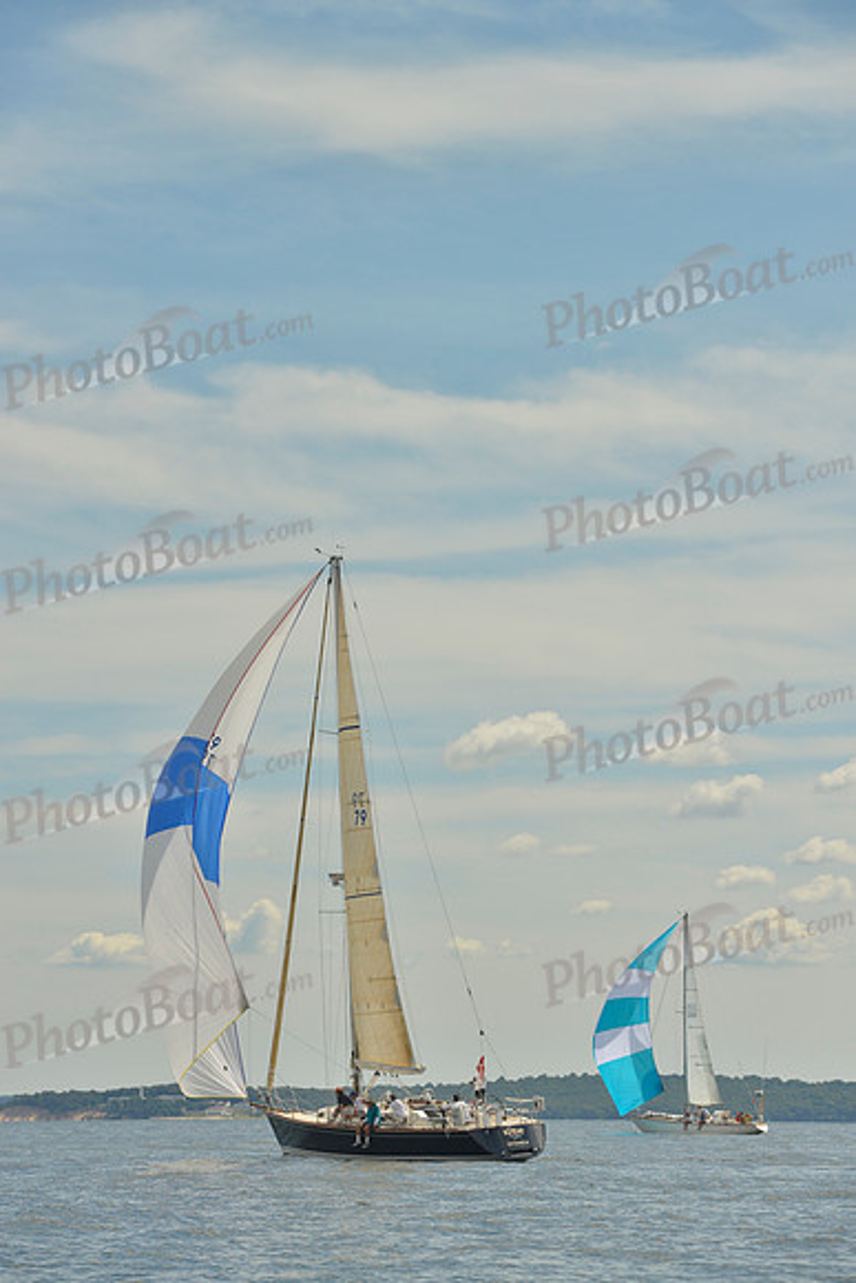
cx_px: 428
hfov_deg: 10.2
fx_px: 4812
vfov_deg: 15.2
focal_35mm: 135
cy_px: 642
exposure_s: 1/1000
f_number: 9
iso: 200
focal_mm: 135
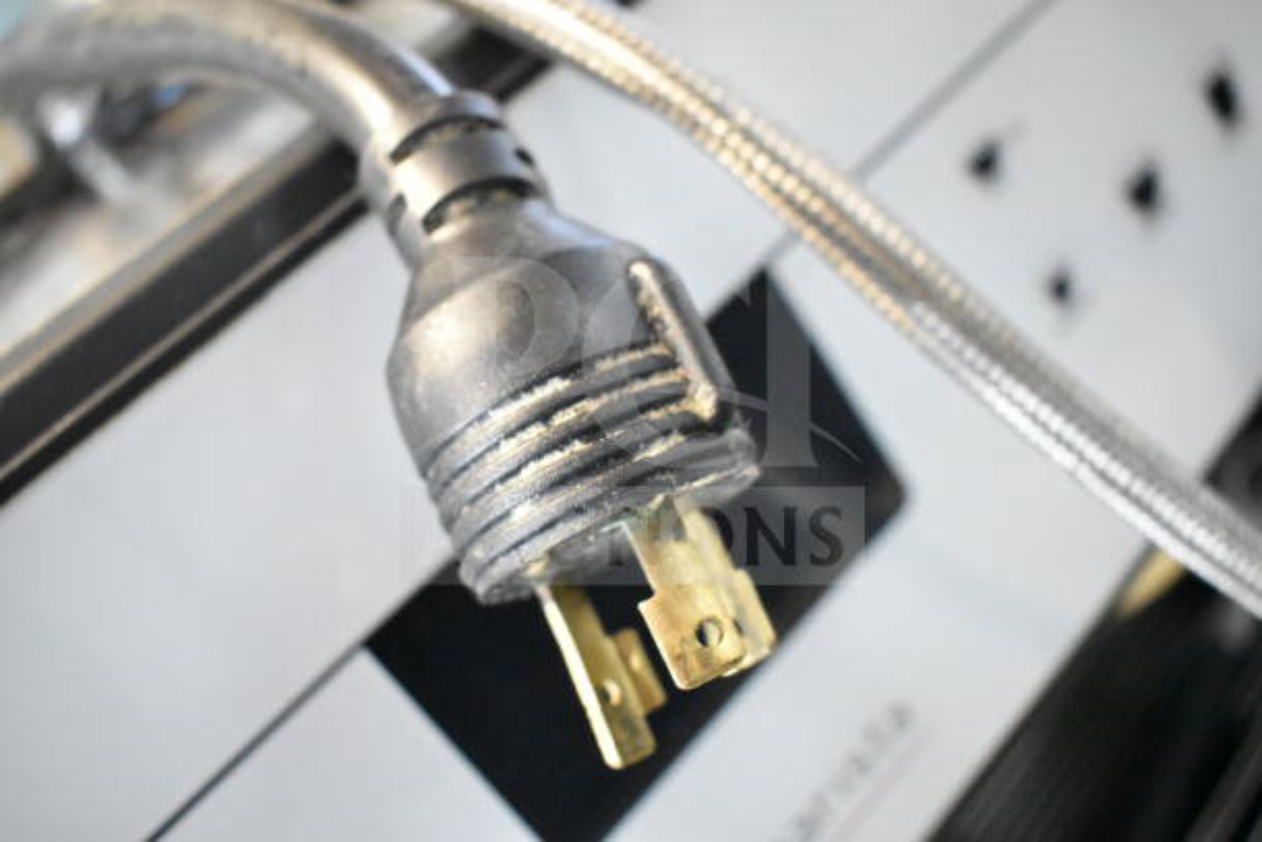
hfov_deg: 53.1
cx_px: 631
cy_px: 421
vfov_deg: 36.9
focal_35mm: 36
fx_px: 1262
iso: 8000
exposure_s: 1/40
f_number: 4
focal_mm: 24
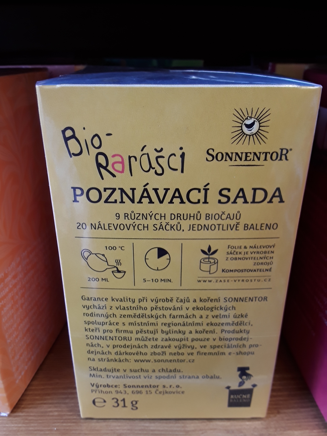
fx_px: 340
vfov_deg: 65.3
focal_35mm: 27
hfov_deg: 51.4
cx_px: 164
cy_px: 218
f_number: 1.9
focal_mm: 2.91
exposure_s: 1/33
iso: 80
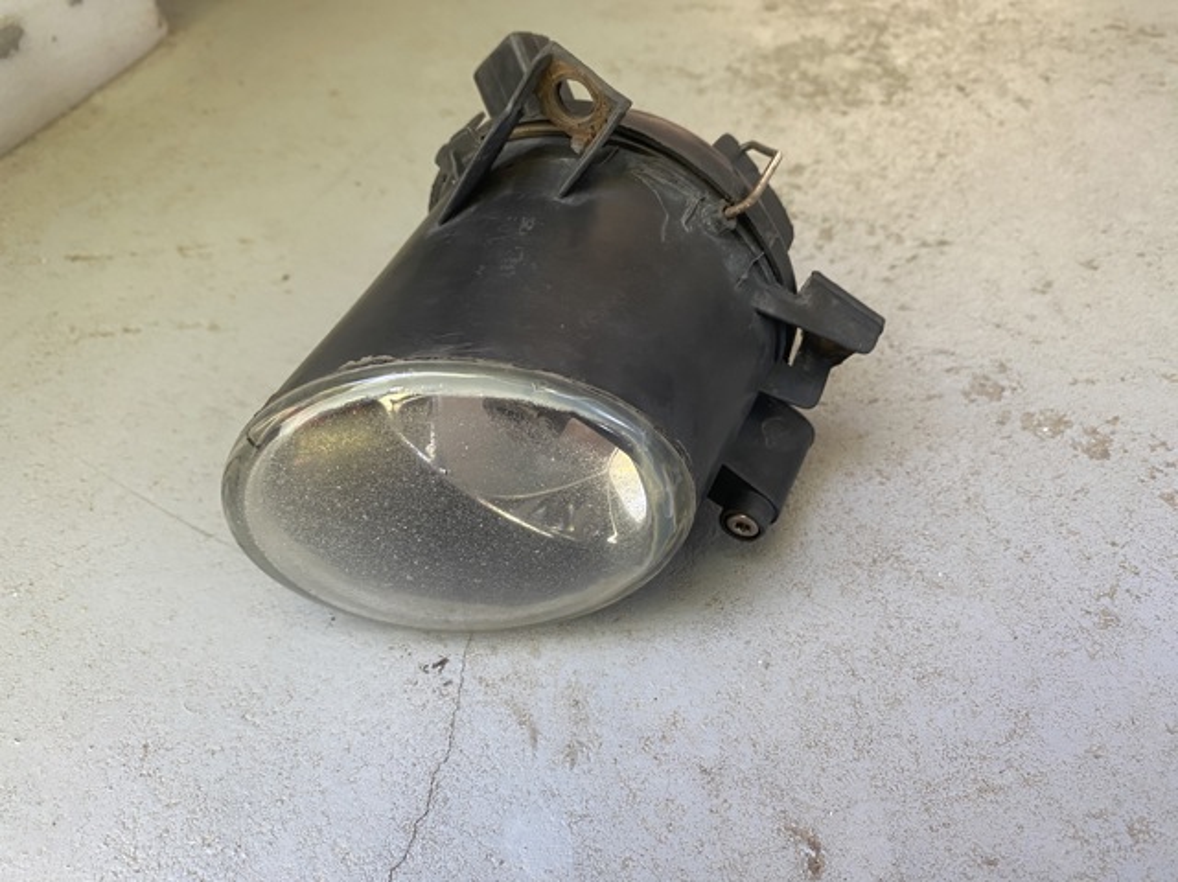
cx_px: 589
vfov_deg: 53.0
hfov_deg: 67.3
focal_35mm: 26
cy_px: 441
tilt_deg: -45.3
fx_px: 884
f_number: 1.8
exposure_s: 1/95
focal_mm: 4.25
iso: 125
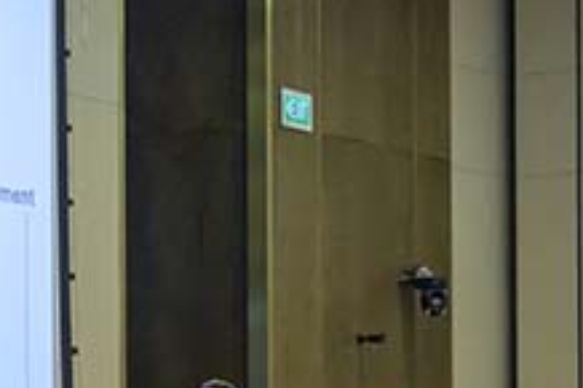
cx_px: -524
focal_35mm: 203
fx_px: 3285
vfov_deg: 6.7
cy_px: 503
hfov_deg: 9.6
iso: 2000
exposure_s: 1/200
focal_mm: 46
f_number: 4.5
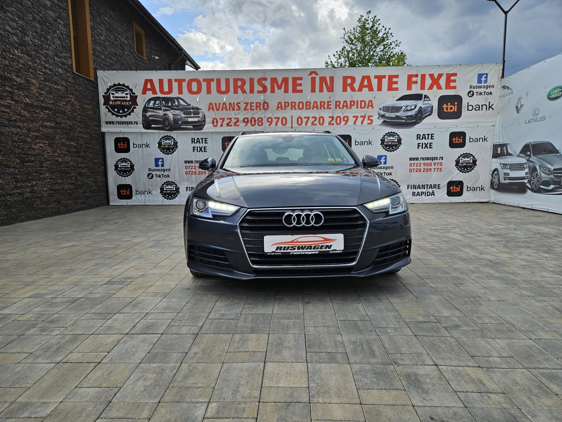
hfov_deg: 73.9
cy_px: 211
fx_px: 373
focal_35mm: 23
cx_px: 281
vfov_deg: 58.9
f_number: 1.8
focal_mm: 5.4
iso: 32
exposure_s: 1/563
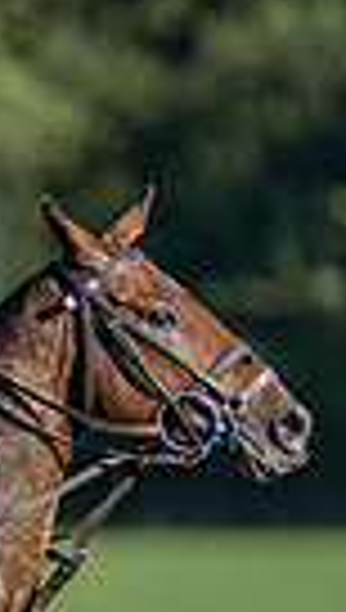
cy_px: 519
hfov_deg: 0.7
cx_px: -725
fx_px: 28678
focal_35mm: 1767
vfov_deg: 1.2
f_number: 3.2
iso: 160
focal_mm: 300
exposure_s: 1/2000
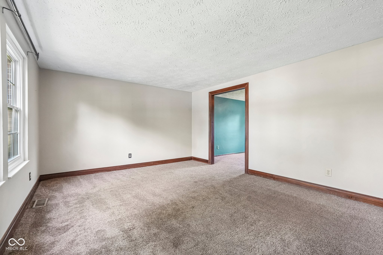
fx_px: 170
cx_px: 192
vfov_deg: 73.7
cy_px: 128
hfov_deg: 96.7
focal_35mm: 16
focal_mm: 16
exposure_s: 1/30
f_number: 8
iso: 2500
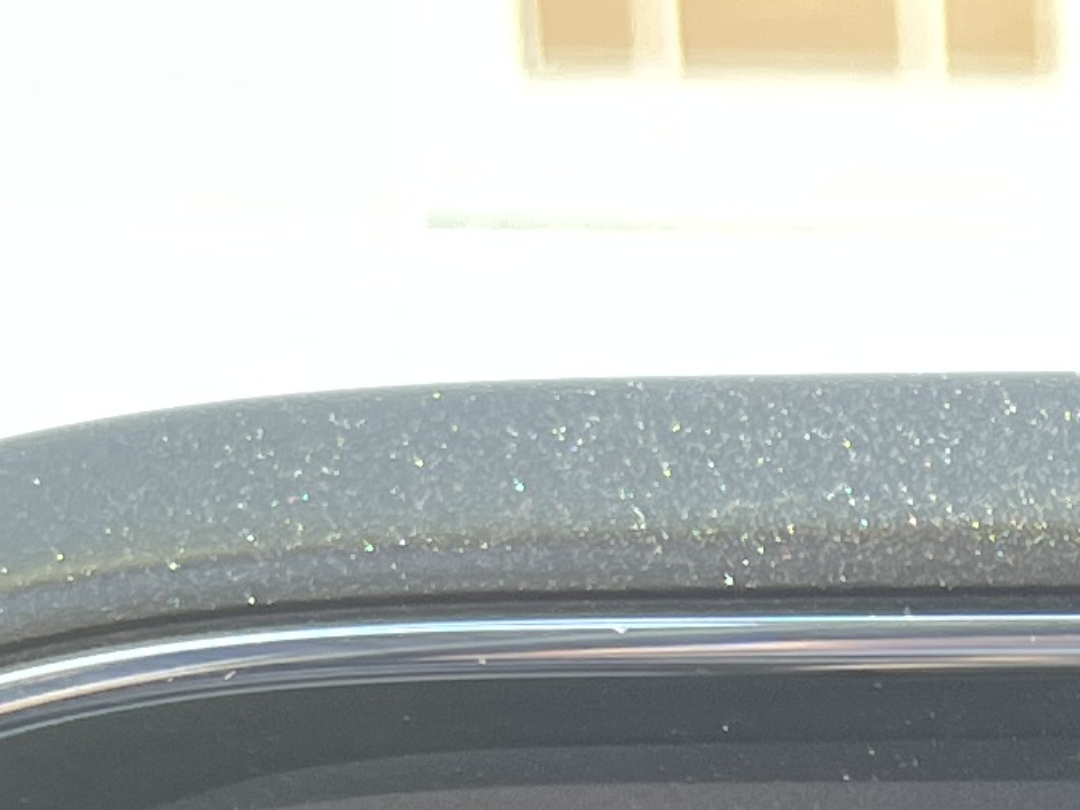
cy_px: 2297
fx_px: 4867
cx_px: 1729
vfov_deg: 8.3
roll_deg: +0.3
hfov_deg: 12.0
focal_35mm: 156
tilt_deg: -25.0
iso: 80
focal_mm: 5.7
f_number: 1.5
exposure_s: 1/121
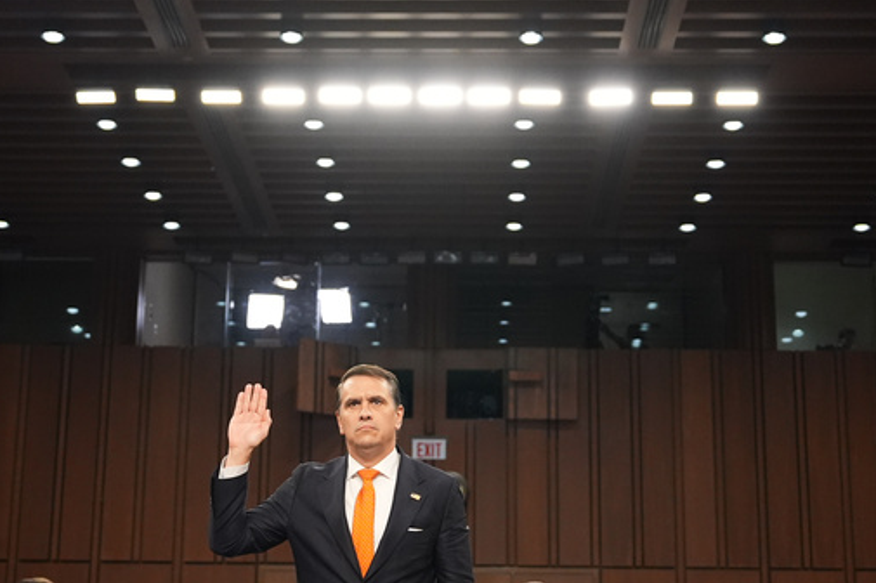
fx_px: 1678
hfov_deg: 29.2
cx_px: 394
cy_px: 259
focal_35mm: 69
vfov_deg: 19.7
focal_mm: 34
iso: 3200
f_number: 2.8
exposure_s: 1/400
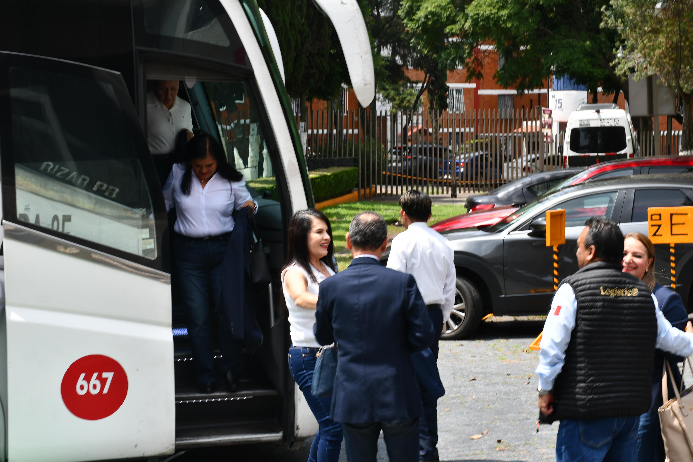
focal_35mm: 84
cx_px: 346
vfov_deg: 16.3
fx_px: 1617
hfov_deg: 24.2
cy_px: 231
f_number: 13
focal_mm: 56
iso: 100
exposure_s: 1/60
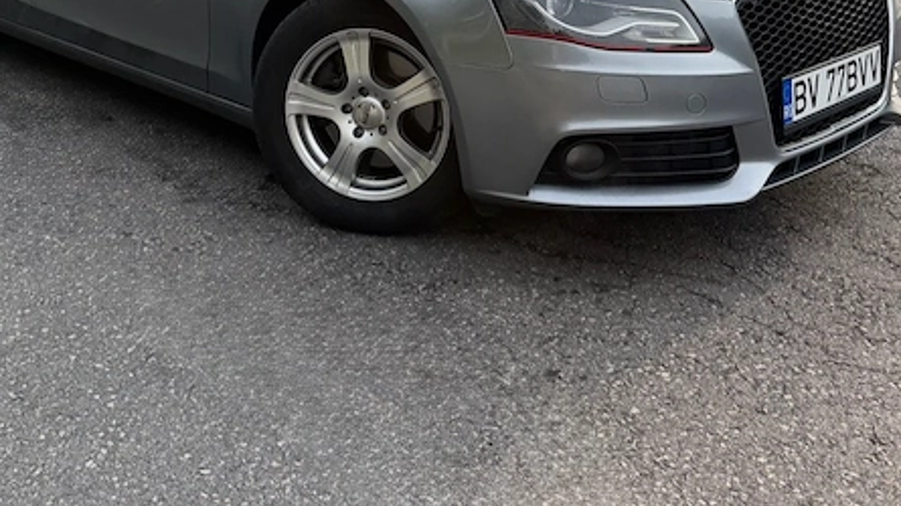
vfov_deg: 23.9
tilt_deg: -8.1
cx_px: 371
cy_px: -43
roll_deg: +0.3
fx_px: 1123
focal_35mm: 47
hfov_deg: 43.6
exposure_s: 1/1855
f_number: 1.78
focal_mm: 6.76
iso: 100
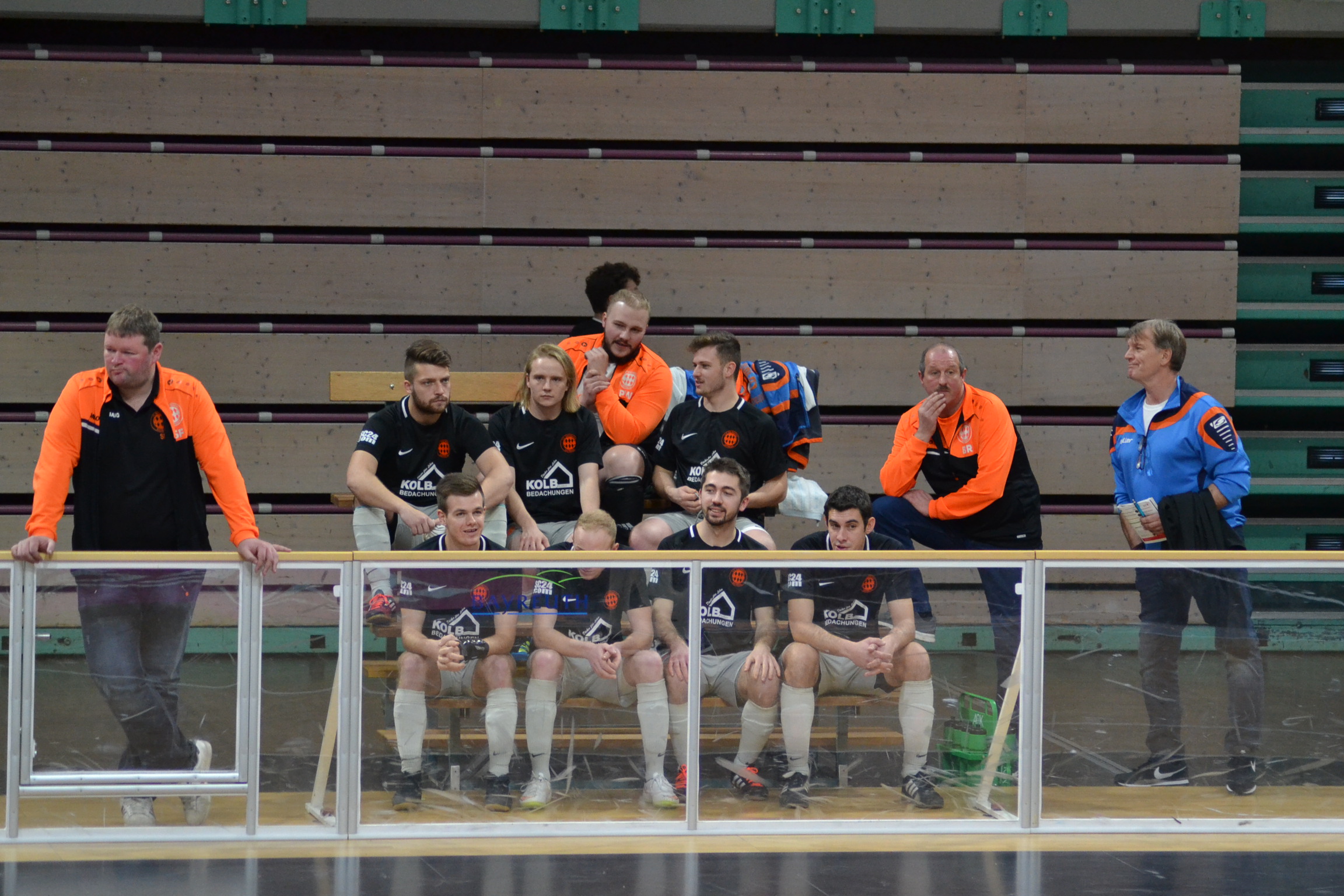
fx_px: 6999
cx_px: 672
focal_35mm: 188
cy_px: 448
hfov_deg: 11.0
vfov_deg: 7.3
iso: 2000
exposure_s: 1/500
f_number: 4.2
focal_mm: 125
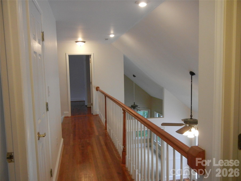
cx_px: 120
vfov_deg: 46.8
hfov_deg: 60.0
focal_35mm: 30
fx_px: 209
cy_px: 90
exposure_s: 1/79.8
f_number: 3.5
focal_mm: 5.4
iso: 640
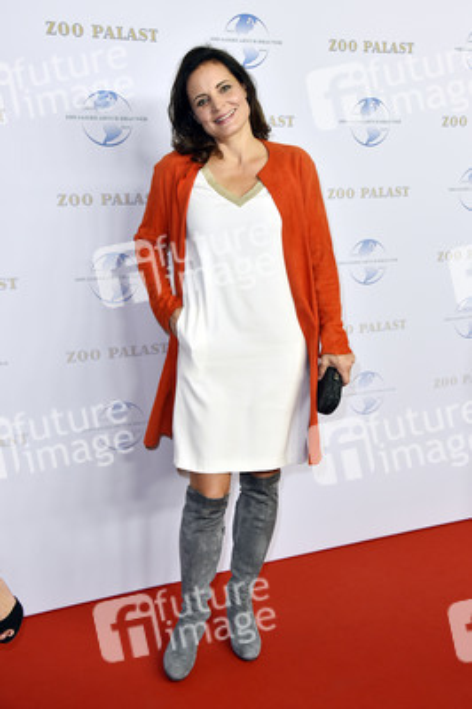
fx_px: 886
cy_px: 354
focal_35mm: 45
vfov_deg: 43.6
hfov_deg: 29.8
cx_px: 236
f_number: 6.3
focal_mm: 45
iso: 640
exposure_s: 1/125
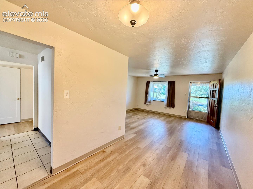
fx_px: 102
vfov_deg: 85.7
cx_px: 126
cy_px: 94
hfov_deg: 102.1
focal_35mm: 14
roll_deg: -2.8
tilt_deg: -1.9
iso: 200
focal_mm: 2.22
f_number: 2.2
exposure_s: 1/120
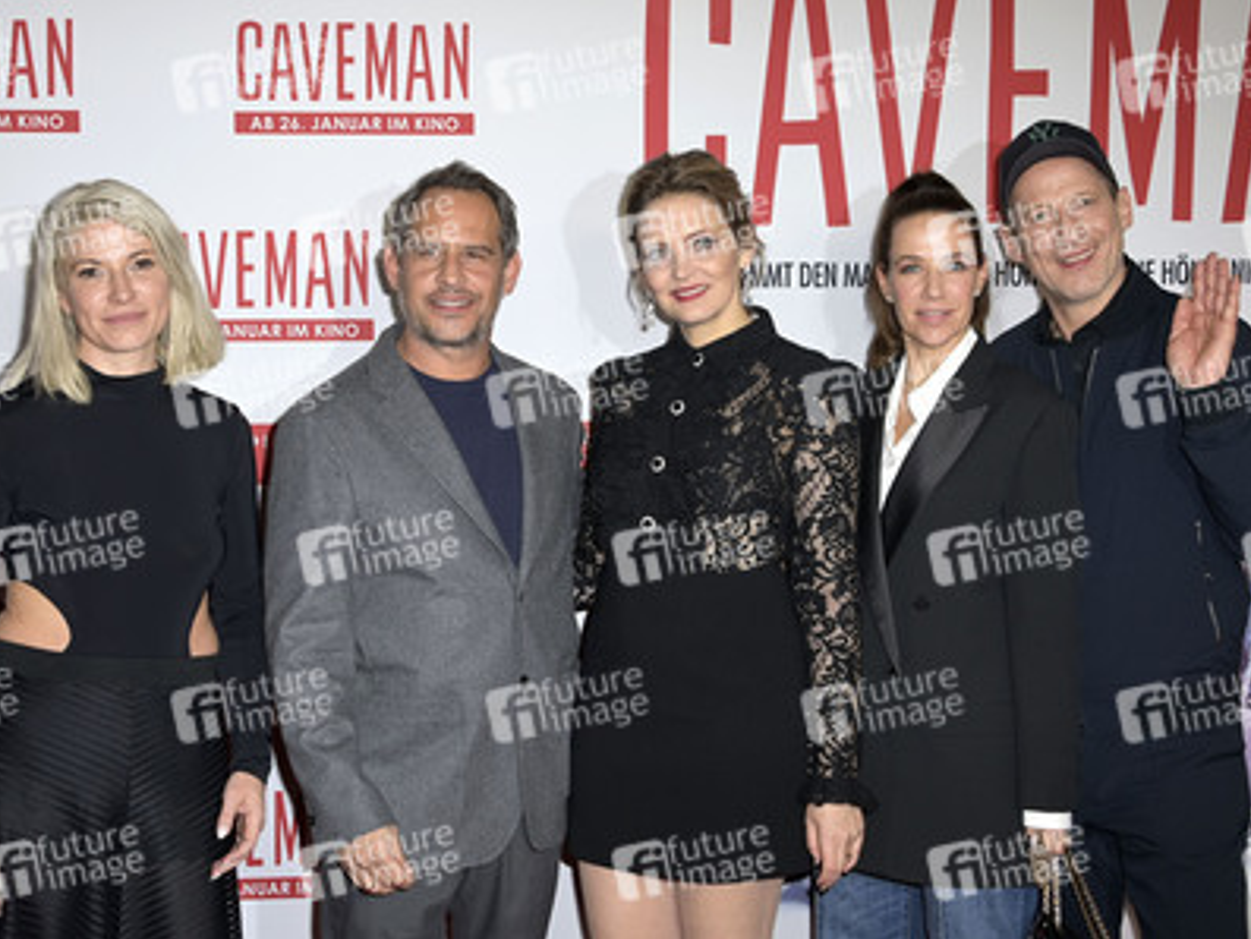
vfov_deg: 30.3
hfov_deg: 39.6
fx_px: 1735
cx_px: 610
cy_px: 470
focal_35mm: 48
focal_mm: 44
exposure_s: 1/250
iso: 400
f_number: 5.6
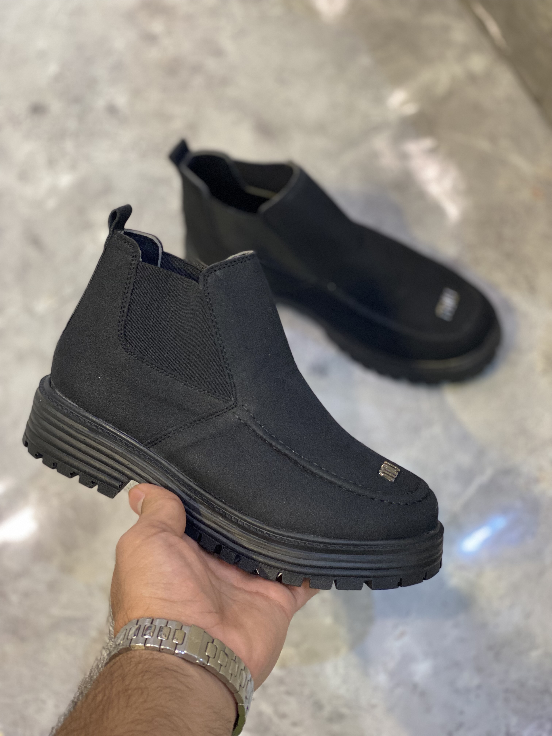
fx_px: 1106
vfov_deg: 36.8
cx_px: 276
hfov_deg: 28.0
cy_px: 368
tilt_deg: -71.0
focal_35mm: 52
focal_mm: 6
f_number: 2
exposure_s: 1/100
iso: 200
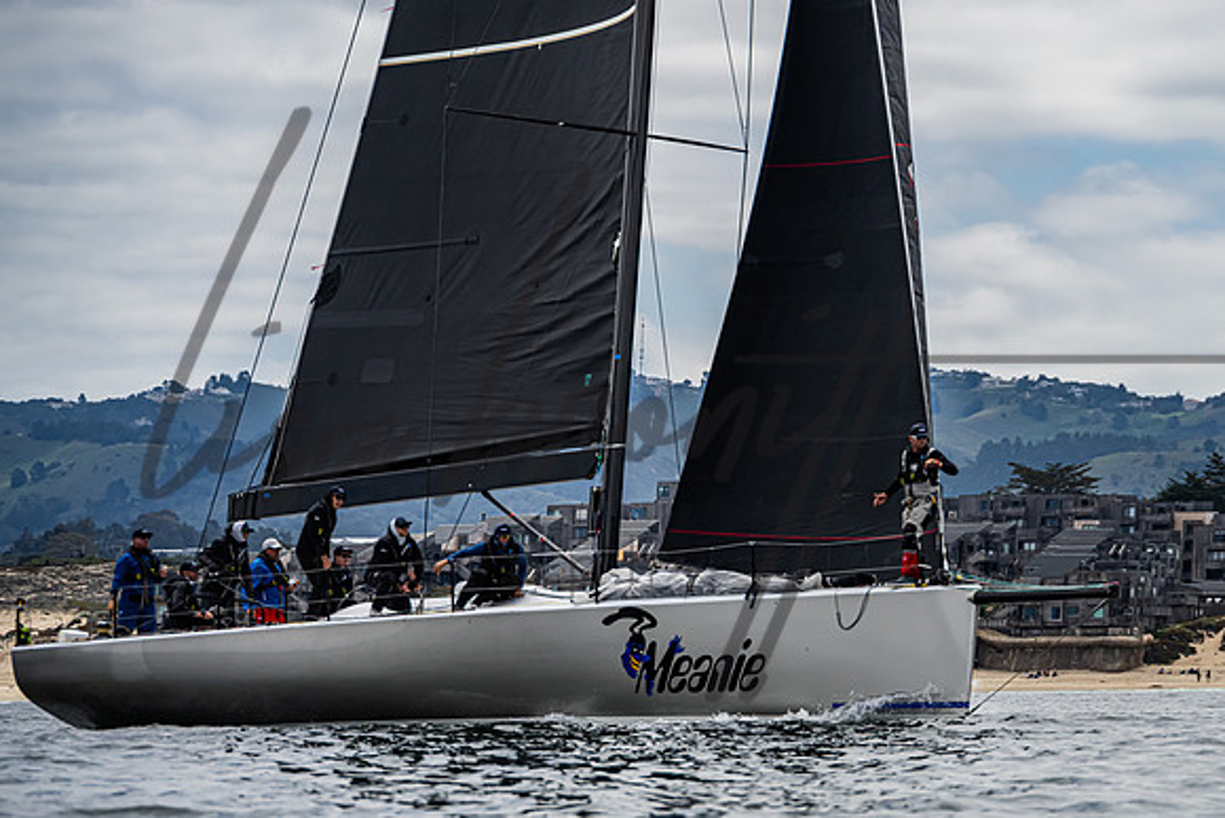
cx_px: 751
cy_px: 382
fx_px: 9283
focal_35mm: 273
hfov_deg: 7.5
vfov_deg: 5.0
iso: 500
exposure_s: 1/2000
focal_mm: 220
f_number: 8
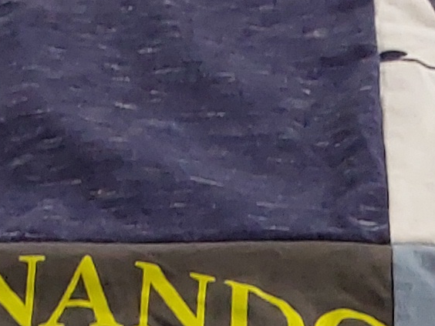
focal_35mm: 162
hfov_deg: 12.2
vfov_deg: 8.8
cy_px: 586
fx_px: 2036
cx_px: 309
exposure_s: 1/60
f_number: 1.9
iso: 100
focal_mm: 2.91
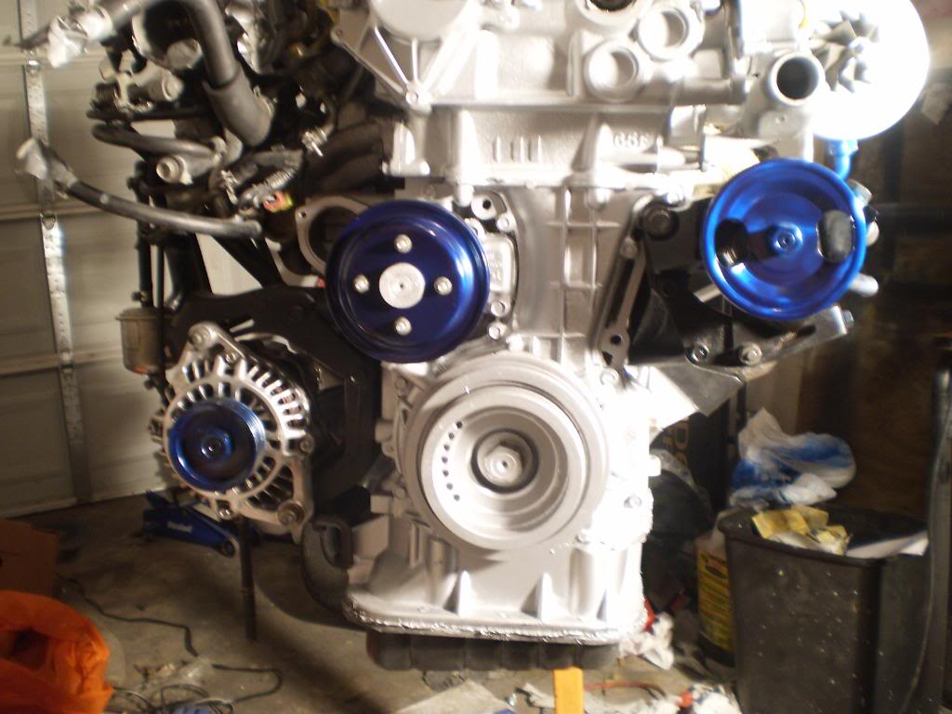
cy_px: 357
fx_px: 990
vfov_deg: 39.7
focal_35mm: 36
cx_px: 476
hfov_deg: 51.4
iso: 125
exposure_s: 1/6
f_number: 3.1
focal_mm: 6.3
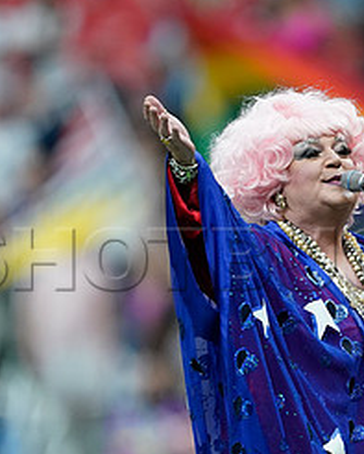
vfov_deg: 1.5
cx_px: 307
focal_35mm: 1329
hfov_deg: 1.2
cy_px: 241
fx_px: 17886
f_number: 4
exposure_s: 1/2000
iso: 4000
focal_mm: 600
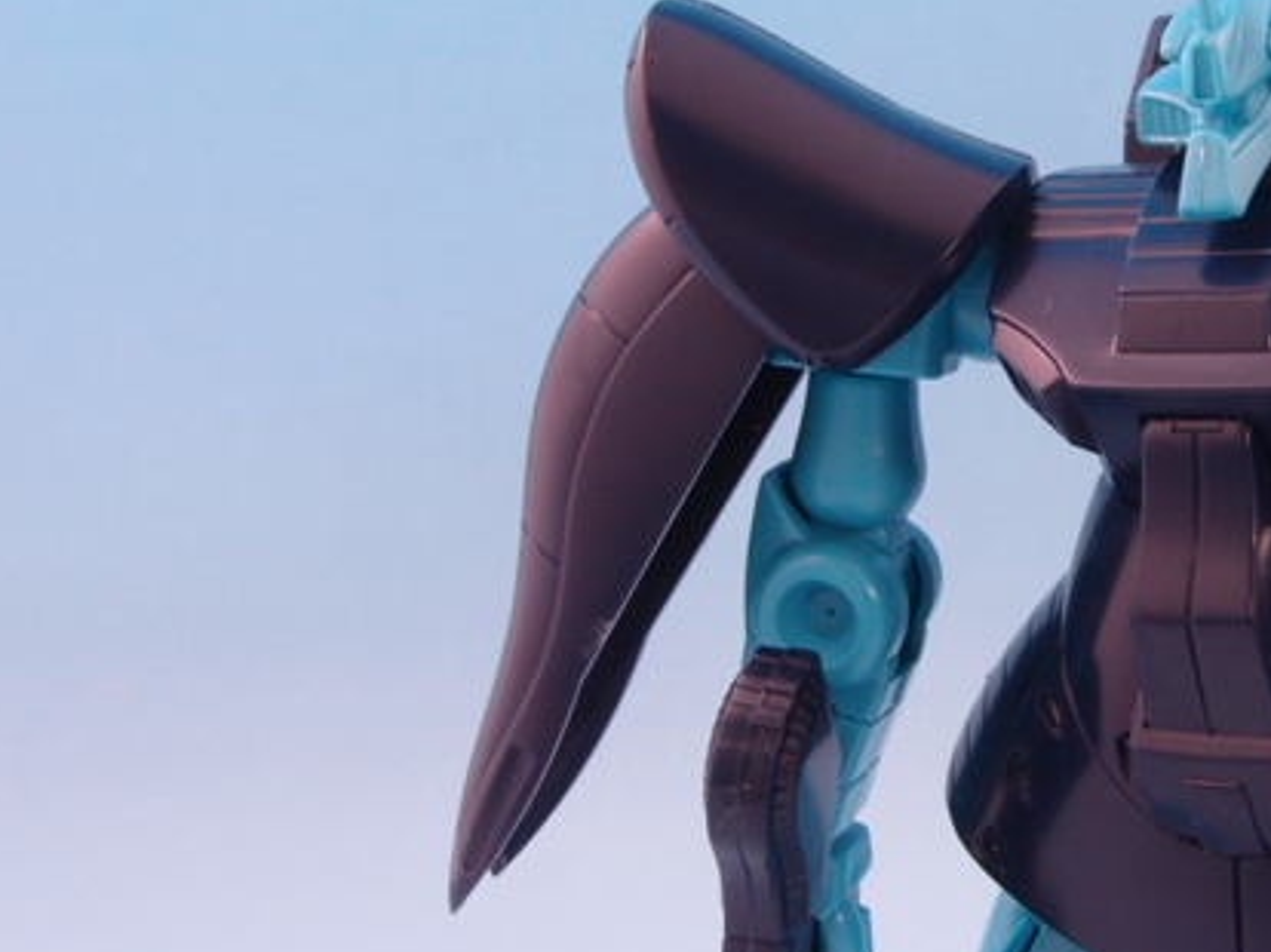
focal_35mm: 58
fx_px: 2128
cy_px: 347
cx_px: 1154
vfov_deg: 25.1
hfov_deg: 31.6
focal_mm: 6.48
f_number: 8
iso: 100
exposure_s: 1/1.3
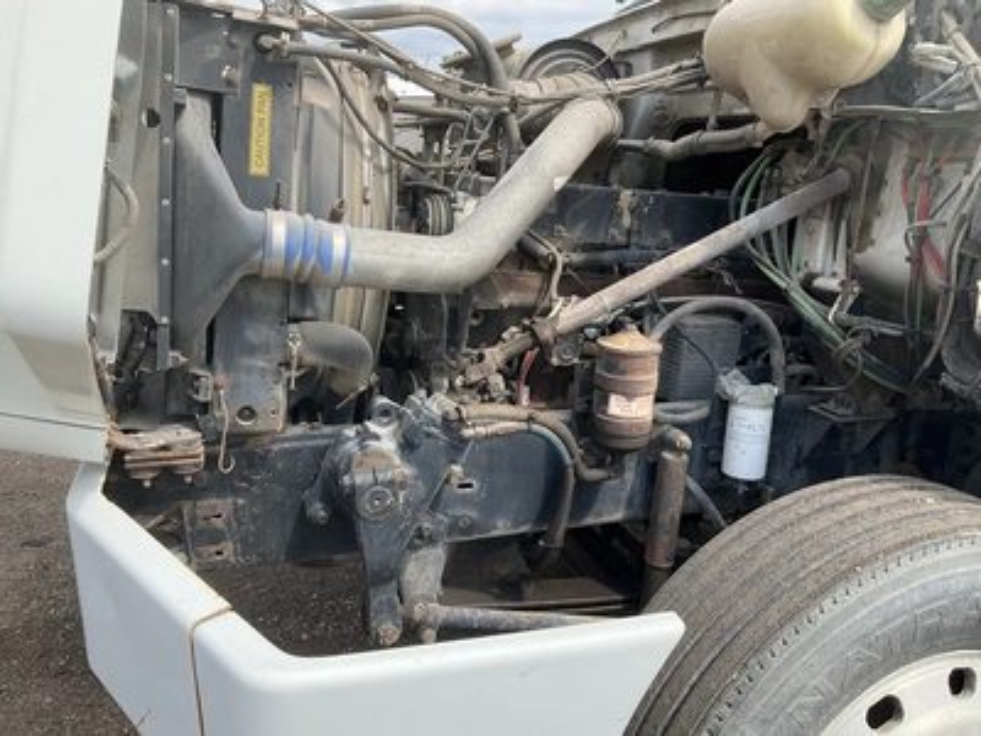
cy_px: 368
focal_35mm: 29
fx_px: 822
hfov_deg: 61.7
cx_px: 490
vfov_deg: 48.2
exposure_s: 1/580
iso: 25
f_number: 1.8
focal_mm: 3
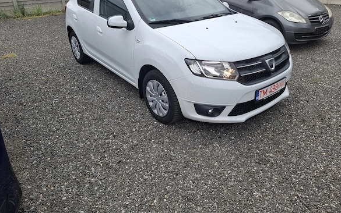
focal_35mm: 25
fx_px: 232
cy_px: 83
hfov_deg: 72.5
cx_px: 170
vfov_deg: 49.0
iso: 50
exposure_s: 1/313
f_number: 1.8
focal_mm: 5.54
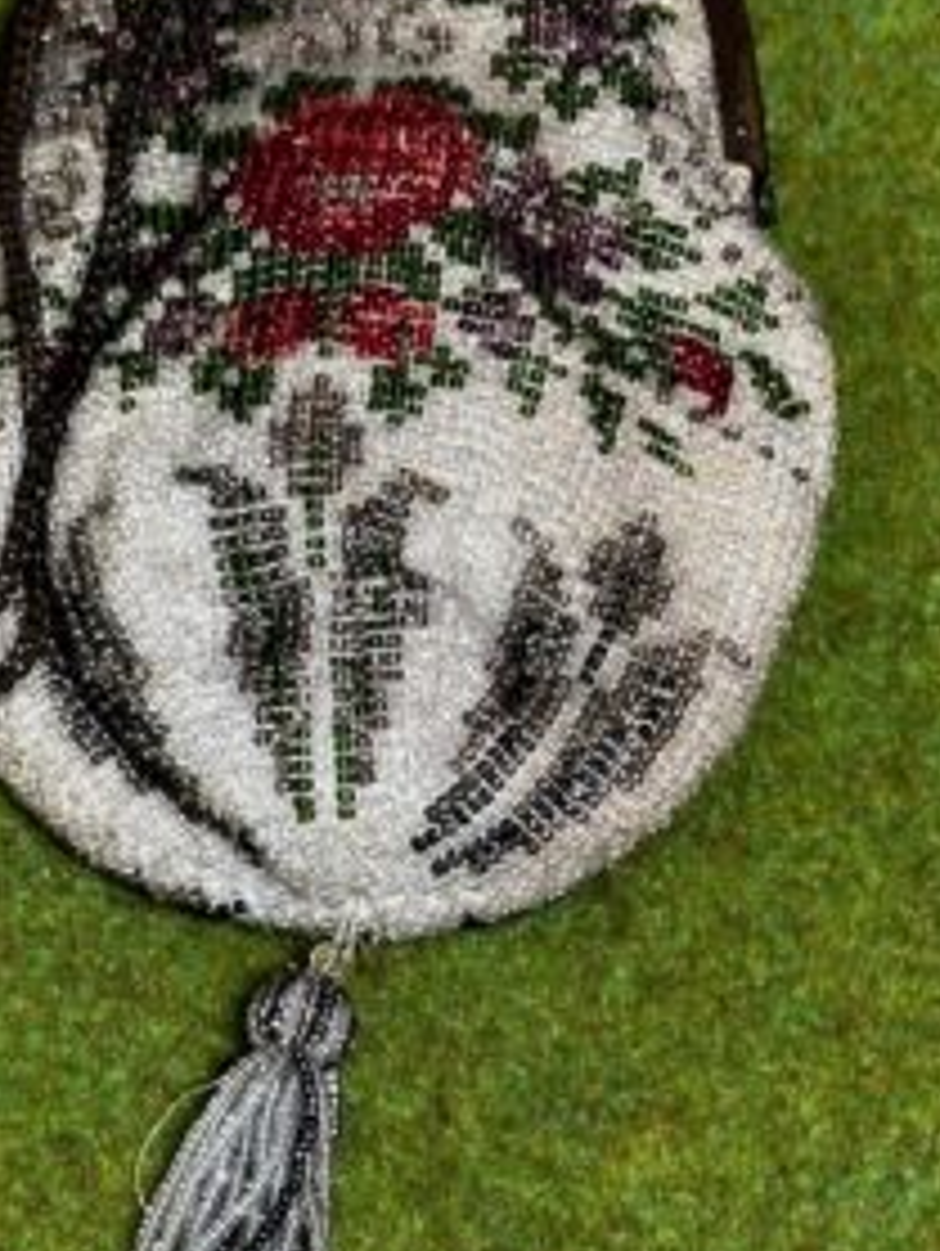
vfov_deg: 28.1
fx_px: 2494
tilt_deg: -64.1
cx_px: 342
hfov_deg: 21.3
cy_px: 626
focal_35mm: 69
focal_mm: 6.86
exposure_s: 1/100
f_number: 1.78
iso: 50
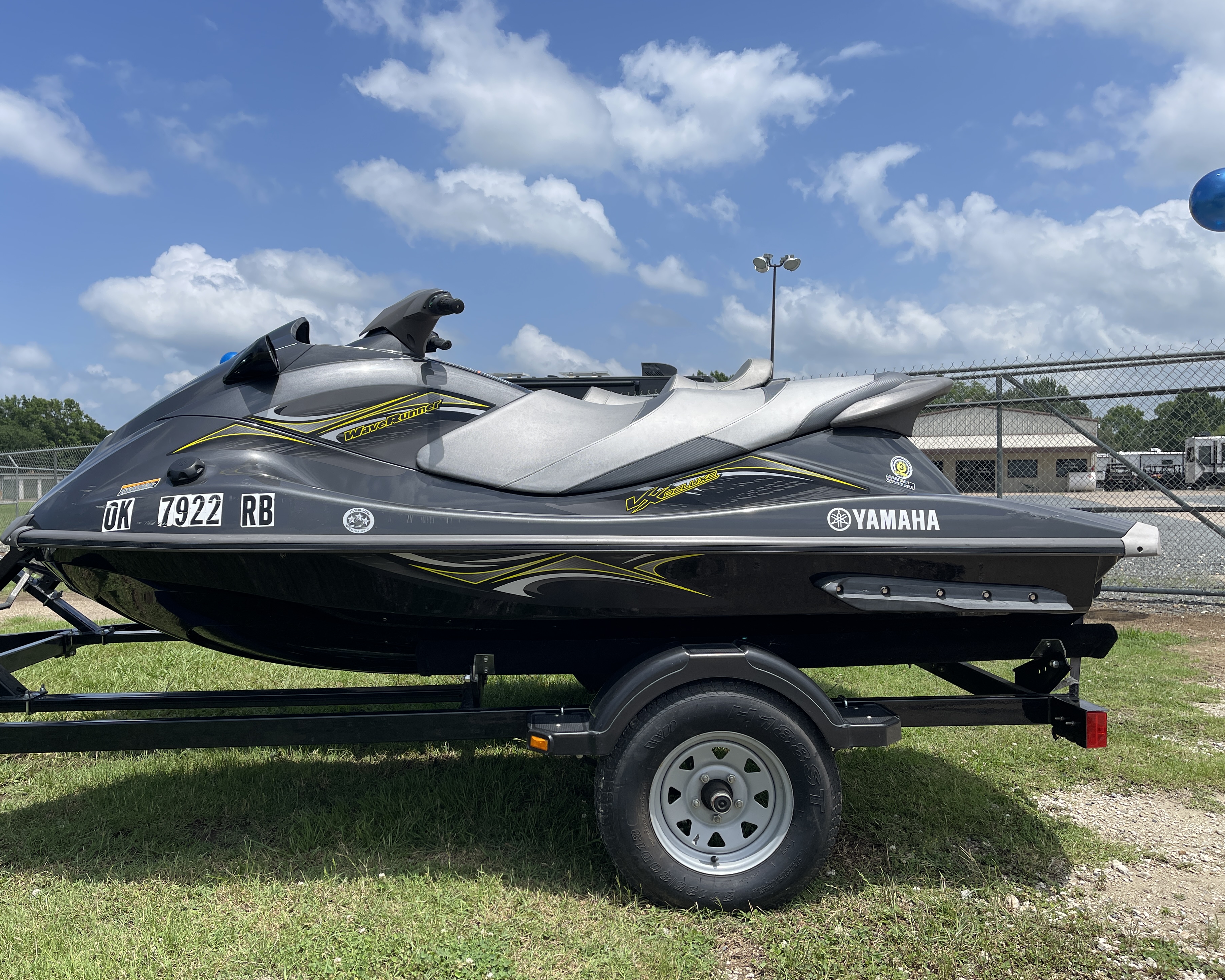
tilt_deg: -2.8
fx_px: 979
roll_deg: -0.3
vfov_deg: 53.2
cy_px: 494
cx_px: 552
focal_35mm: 27
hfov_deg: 63.9
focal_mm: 5.1
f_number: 1.6
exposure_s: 1/4902
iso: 32
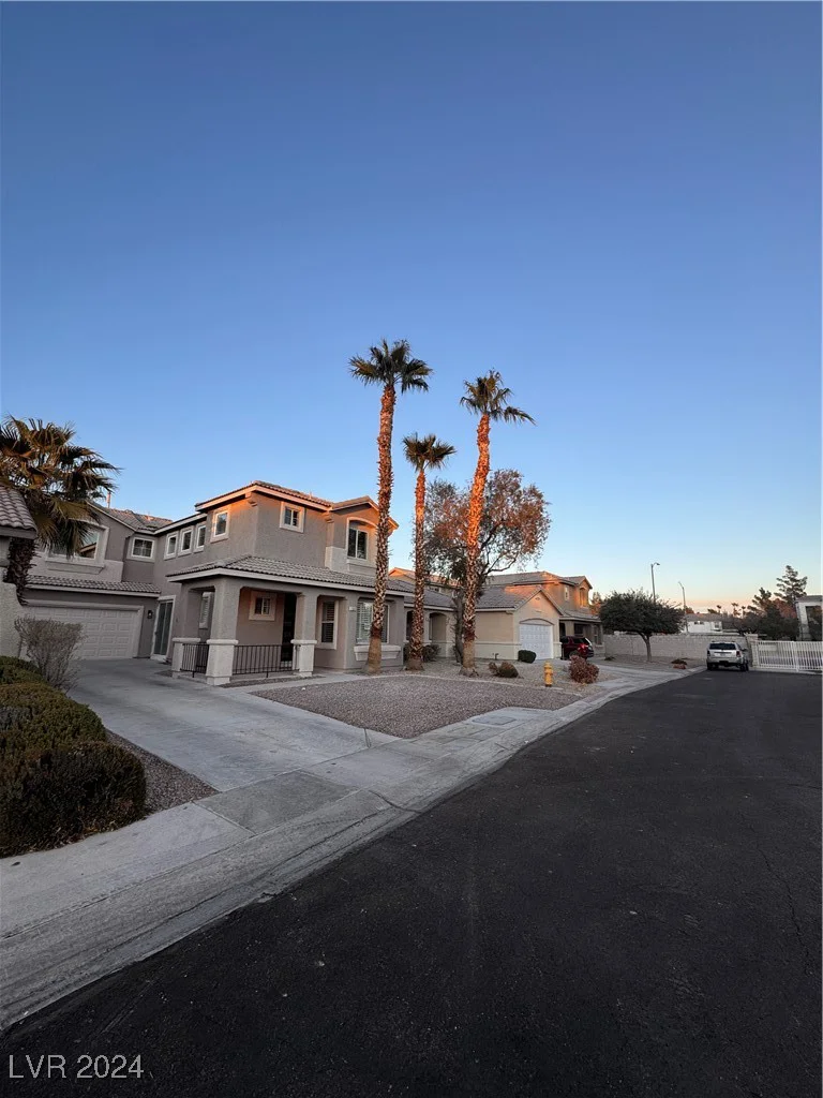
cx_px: 412
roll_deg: -0.6
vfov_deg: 102.1
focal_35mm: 14
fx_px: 444
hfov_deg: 85.7
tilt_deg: +11.3
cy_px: 549
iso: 40
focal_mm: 2.22
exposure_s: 1/222
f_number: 2.2
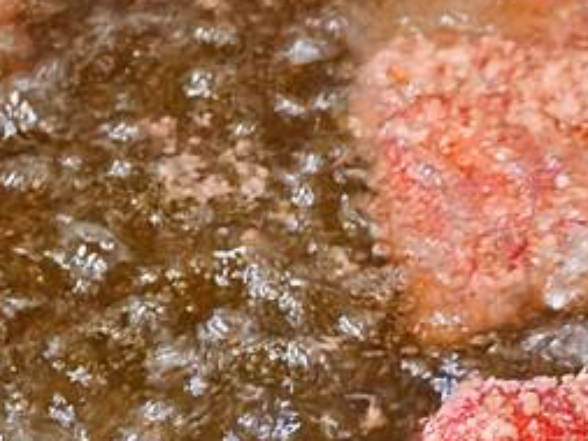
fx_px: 2685
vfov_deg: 9.3
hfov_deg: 12.5
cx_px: 246
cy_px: 489
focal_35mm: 158
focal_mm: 20
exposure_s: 1/50
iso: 3200
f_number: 4.5
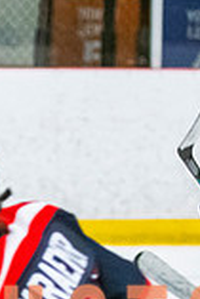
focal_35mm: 520
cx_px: -269
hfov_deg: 2.6
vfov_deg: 3.9
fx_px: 4323
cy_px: 391
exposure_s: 1/640
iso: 2500
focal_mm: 85
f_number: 3.2
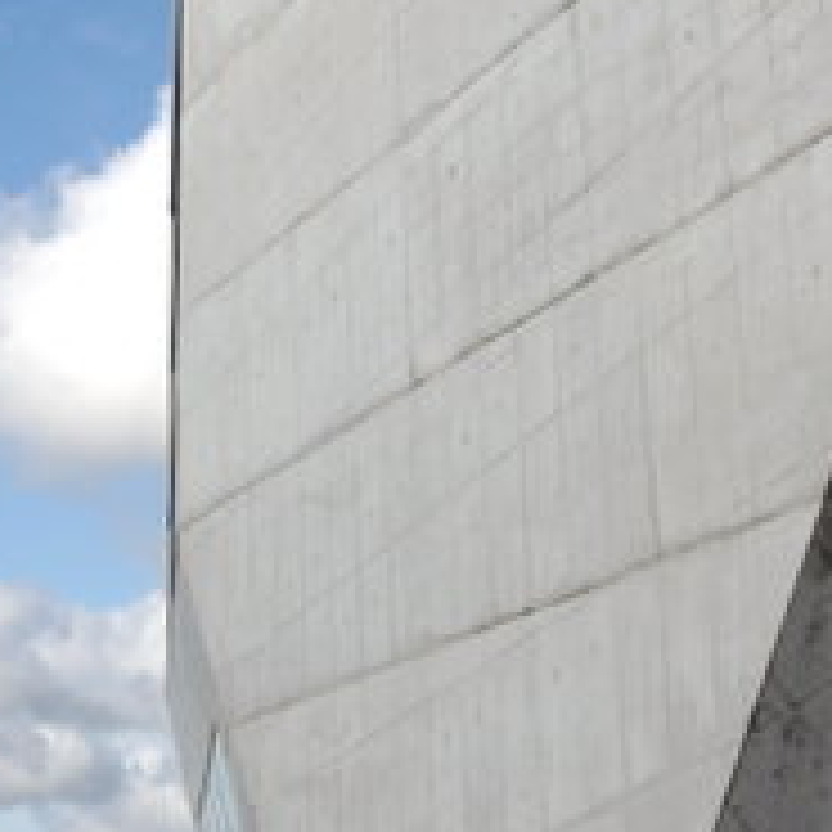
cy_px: 216
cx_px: 409
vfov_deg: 15.0
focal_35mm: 116
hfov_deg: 15.0
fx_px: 3154
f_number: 10
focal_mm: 28.13
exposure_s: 1/800
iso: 320
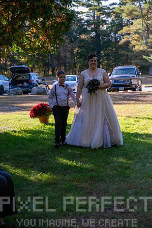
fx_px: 476
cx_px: 76
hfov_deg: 18.1
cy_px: 114
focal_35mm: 75
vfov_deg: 27.0
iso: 6400
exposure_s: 1/5000
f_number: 4.5
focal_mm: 75
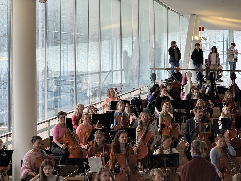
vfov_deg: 12.3
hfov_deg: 16.4
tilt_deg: +4.3
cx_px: 120
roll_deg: +0.9
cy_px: 90
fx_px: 835
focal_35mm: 120
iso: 125
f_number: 2.8
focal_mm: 15.66
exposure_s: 1/99
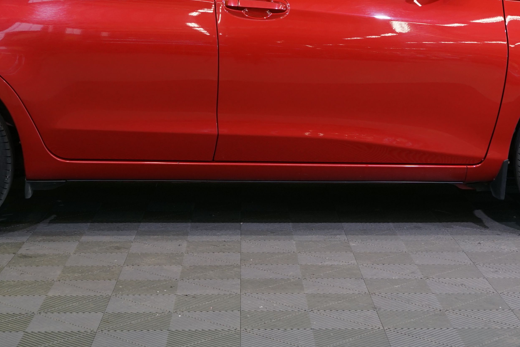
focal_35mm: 87
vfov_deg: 15.5
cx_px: 266
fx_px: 1256
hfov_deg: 23.4
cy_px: 37
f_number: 6.3
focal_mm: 36
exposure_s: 1/30
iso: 500
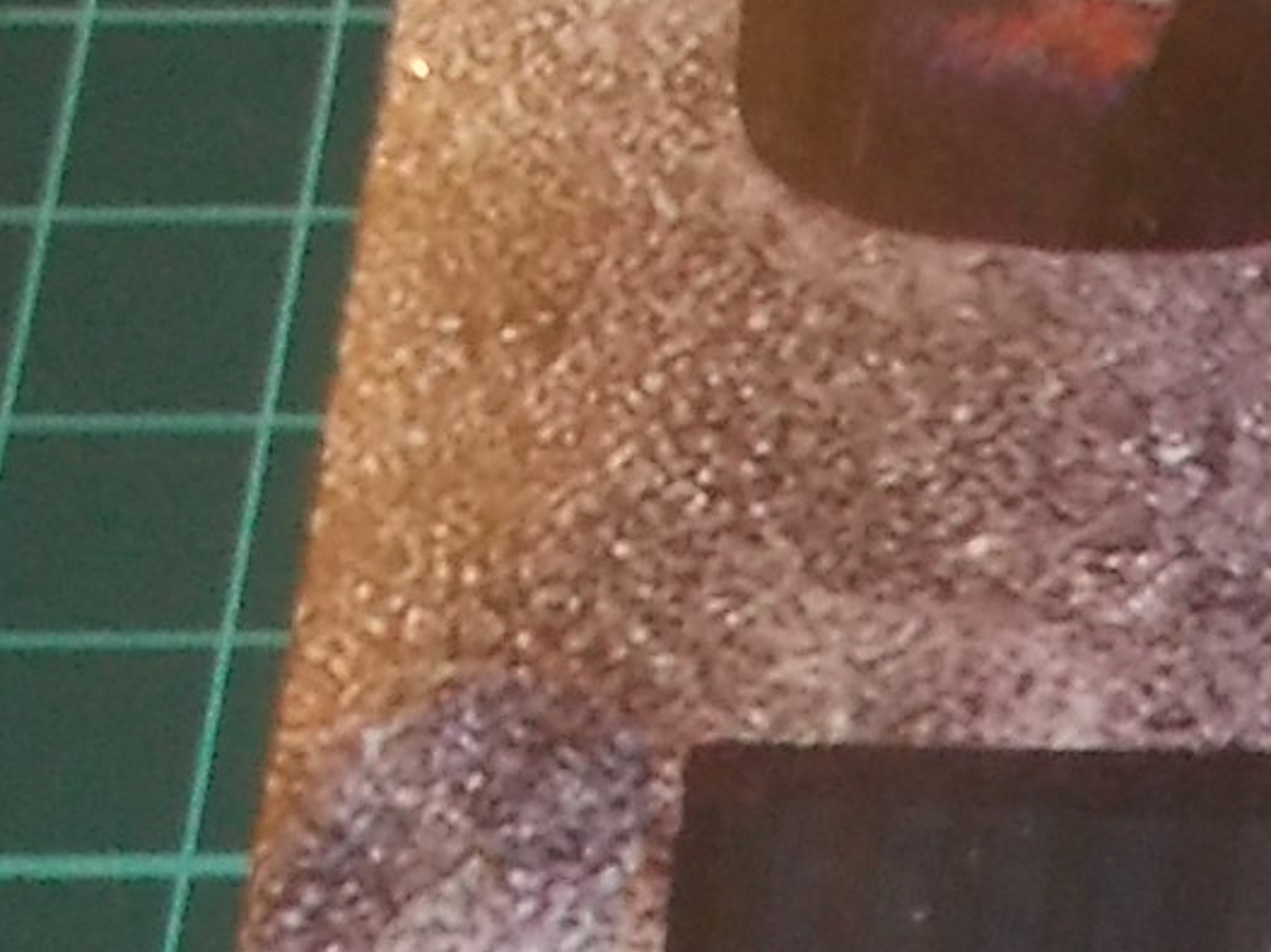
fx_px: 4589
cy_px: 1417
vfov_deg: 11.4
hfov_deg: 13.8
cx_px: 2390
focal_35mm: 125
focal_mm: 4.1
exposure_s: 1/30
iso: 200
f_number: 3.3
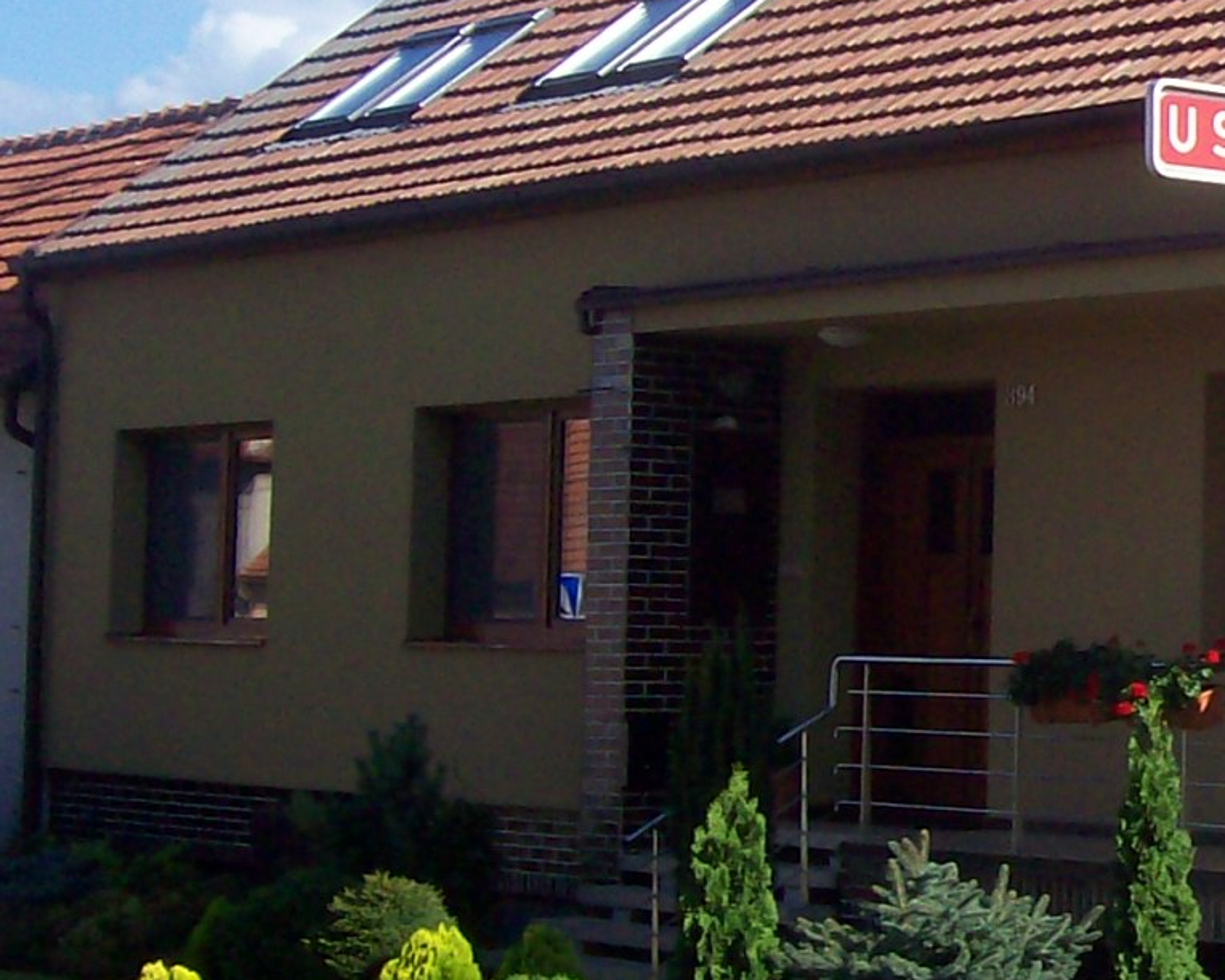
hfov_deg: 16.9
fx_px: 3843
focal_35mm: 106
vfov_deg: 14.5
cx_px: 1642
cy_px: 366
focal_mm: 6
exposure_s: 1/514
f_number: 4.8
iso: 80
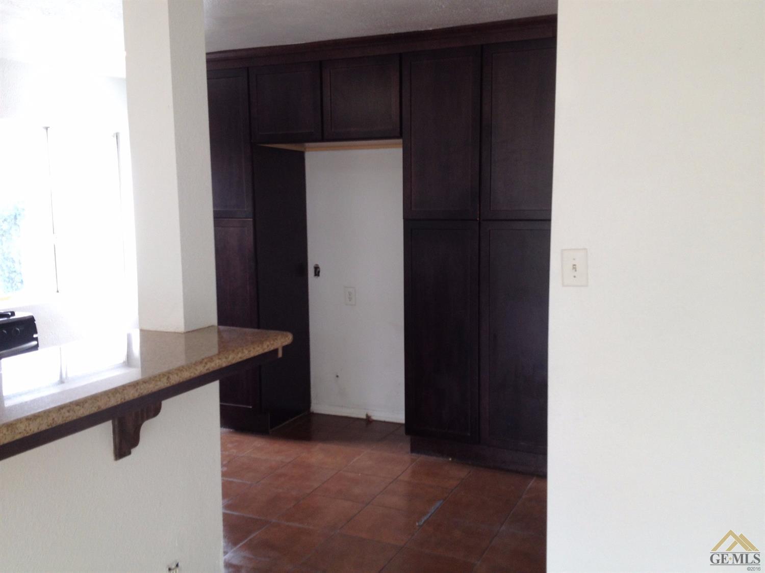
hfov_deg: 52.6
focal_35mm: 35
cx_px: 382
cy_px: 286
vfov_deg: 40.7
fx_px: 773
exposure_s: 1/50
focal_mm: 4.28
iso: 50
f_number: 2.4
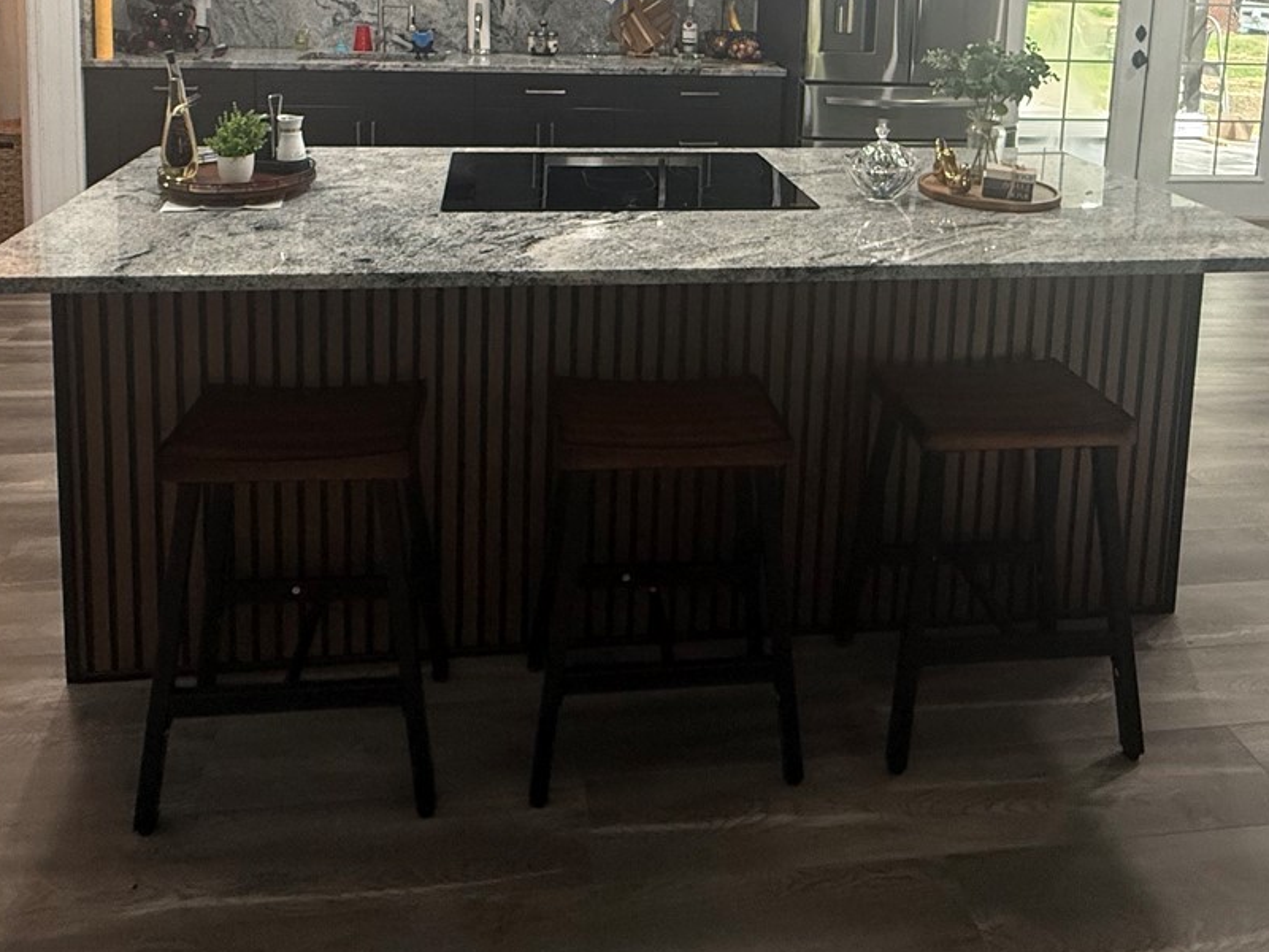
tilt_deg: -6.0
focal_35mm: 28
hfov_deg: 63.4
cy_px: 59
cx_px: 641
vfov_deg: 44.3
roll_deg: -1.6
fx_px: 1026
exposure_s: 1/120
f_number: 2.2
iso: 320
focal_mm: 2.22
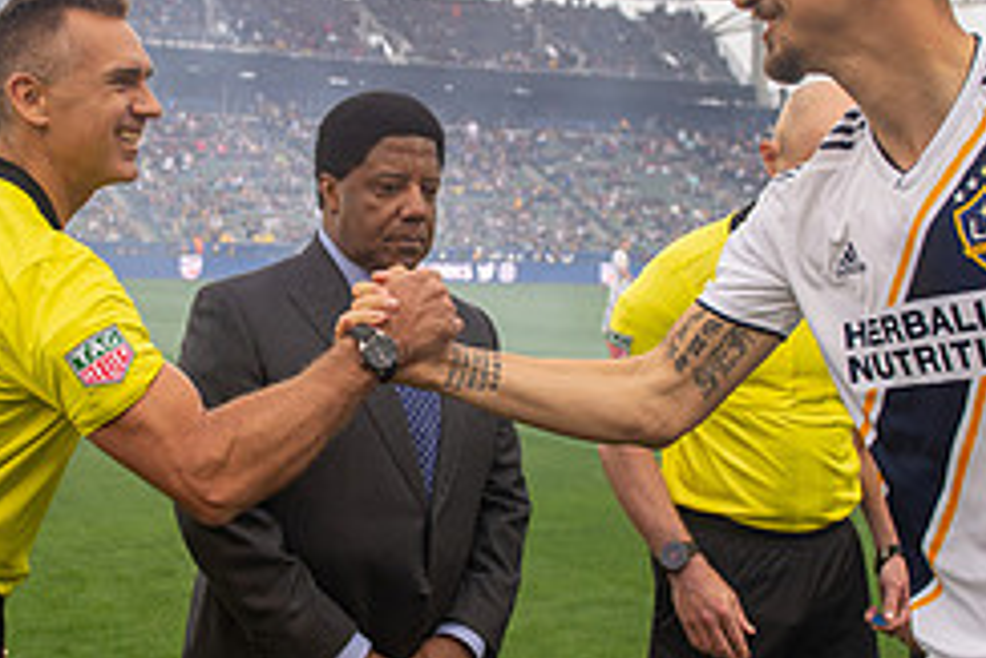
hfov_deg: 34.8
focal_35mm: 57
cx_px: 352
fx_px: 1562
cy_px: 313
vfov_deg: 23.8
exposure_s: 1/640
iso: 500
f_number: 3.5
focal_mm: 24
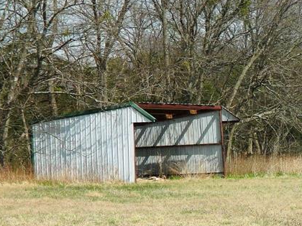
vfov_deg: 10.6
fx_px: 1213
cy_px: 202
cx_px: 325
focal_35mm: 139
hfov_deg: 13.9
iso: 110
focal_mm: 10.2
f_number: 3.8
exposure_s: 1/800
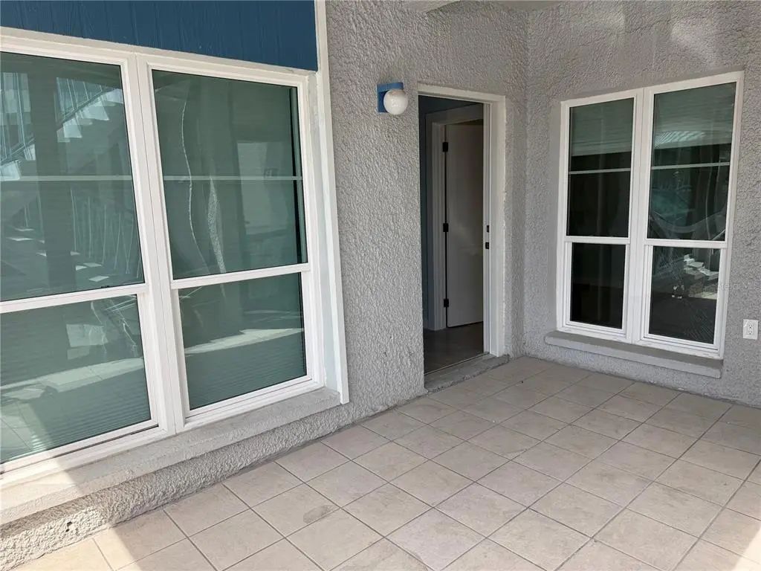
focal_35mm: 24
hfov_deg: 71.6
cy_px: 286
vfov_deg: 56.8
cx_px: 380
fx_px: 528
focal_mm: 6.76
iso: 100
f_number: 1.78
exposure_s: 1/1139
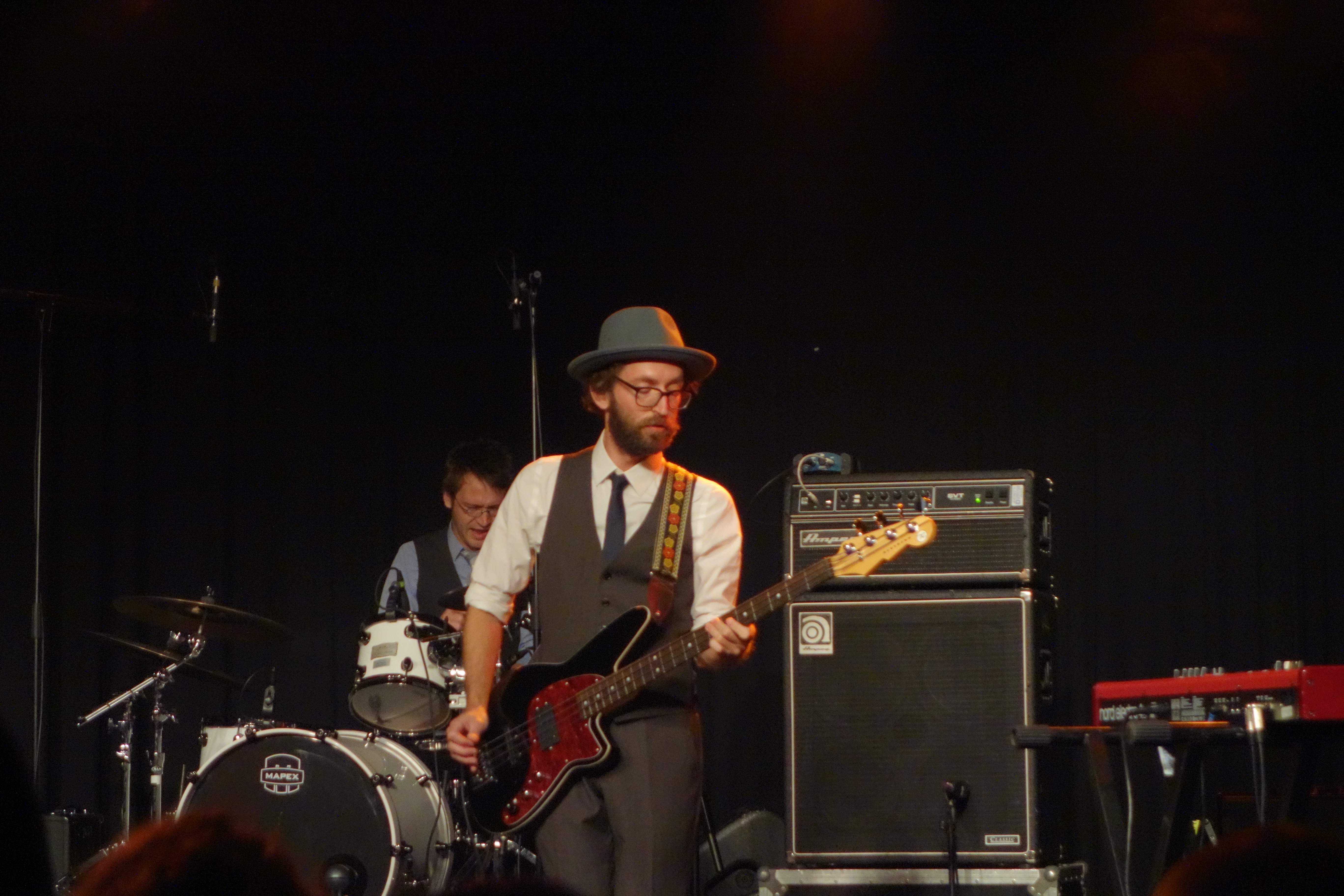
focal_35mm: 100
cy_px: 448
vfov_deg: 13.7
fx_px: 3733
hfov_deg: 20.4
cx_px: 672
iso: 1600
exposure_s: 1/80
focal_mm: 37.1
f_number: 4.9
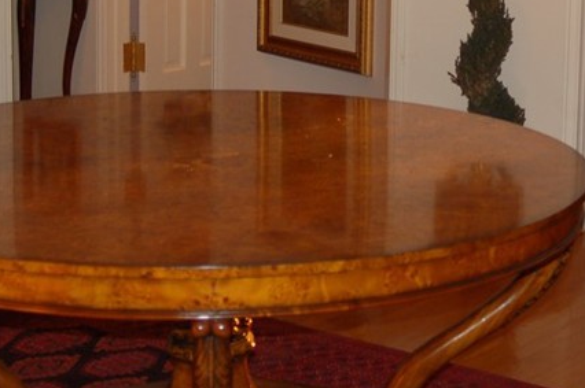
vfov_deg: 13.3
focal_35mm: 101
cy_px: -10
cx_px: 514
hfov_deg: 19.9
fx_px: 1639
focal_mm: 28
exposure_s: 1/60
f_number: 3.3
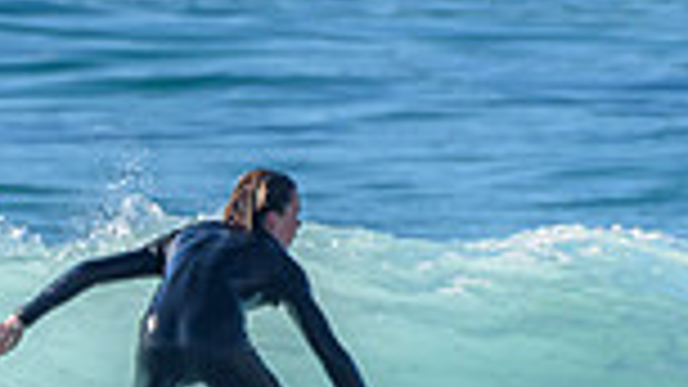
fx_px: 44450
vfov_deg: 0.5
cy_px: 491
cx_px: 169
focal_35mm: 2437
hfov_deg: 0.9
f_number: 5.6
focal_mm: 500
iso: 220
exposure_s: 1/2000
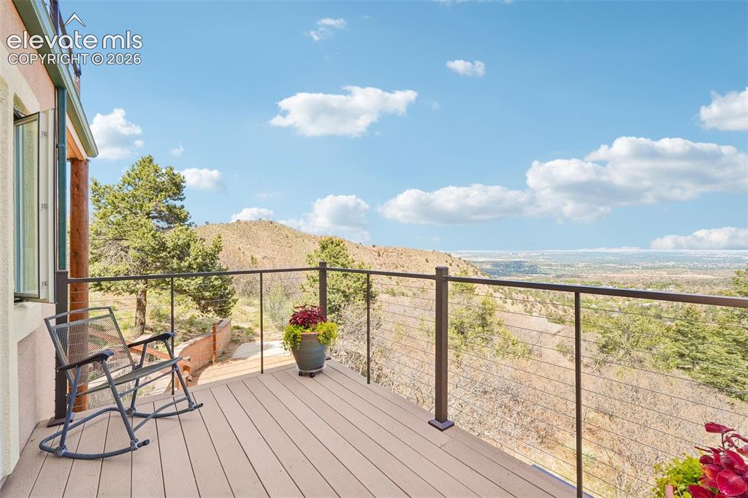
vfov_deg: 75.1
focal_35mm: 16
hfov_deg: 98.2
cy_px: 249
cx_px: 374
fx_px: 324
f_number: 8
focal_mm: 10.4
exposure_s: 1/640
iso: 800
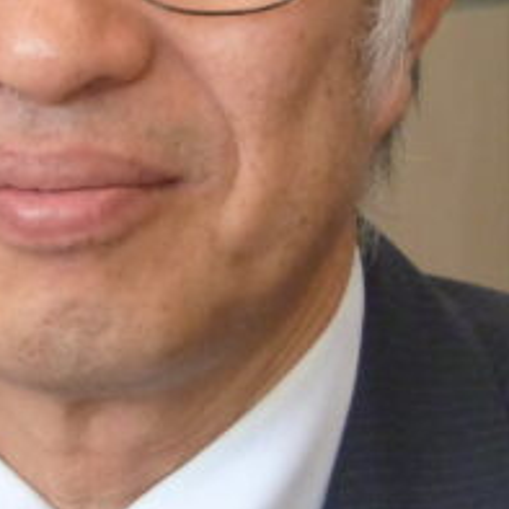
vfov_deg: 6.8
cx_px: -13
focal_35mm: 256
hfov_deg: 6.8
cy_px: 160
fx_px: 4259
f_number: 3.2
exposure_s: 1/60
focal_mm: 10.2
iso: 320
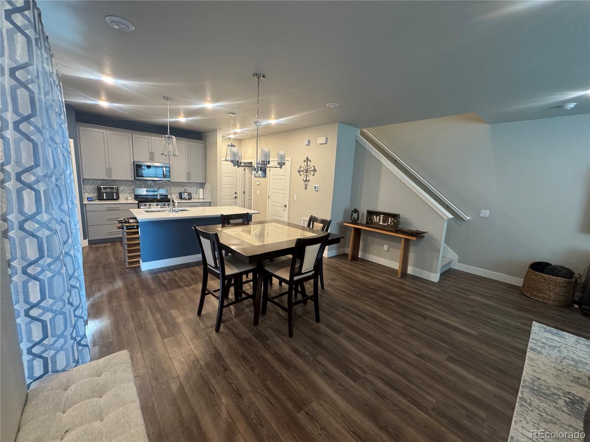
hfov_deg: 102.1
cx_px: 295
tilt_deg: -10.2
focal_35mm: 14
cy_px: 221
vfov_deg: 85.7
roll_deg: -4.0
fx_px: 239
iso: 250
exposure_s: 1/60
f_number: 2.2
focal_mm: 2.22
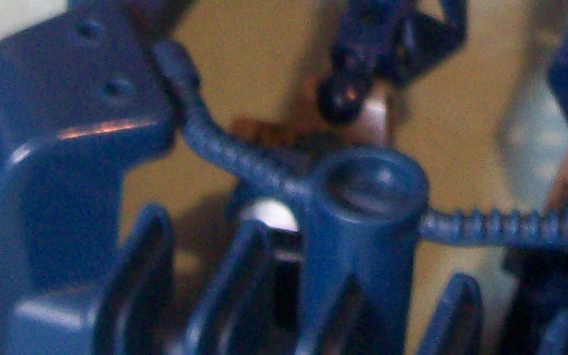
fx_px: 2260
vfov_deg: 8.6
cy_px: -326
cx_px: 549
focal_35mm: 146
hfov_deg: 14.1
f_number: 2.7
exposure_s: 1/8
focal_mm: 6
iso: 160
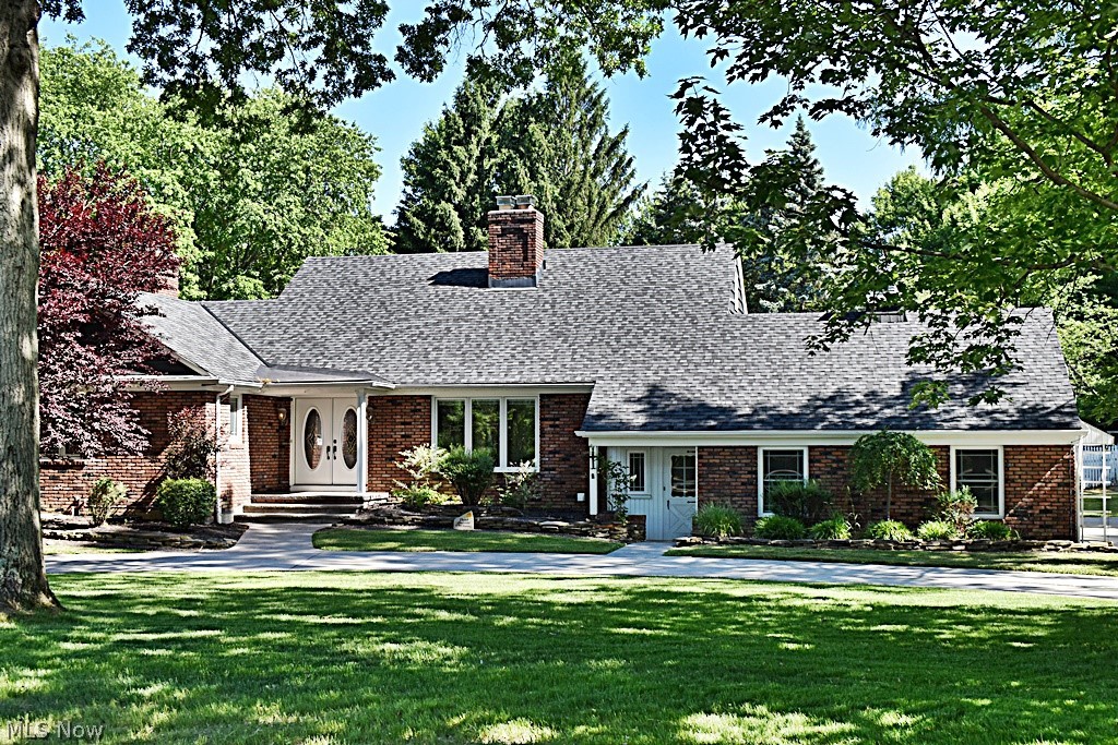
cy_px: 372
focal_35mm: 44
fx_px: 1351
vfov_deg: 30.9
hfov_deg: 45.0
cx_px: 559
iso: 200
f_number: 7.1
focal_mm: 29
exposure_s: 1/250
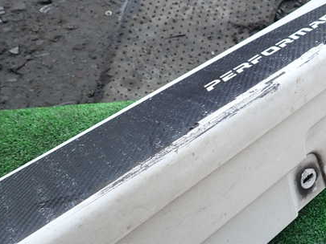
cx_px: 233
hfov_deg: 48.7
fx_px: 349
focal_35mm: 37
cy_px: 104
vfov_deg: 38.6
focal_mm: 4.5
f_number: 2.8
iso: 100
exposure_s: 1/200
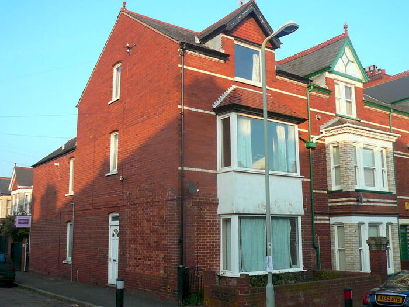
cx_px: 204
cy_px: 154
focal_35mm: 38
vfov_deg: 37.7
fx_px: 449
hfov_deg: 49.0
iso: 100
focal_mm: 4.6
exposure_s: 1/400
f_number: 2.8
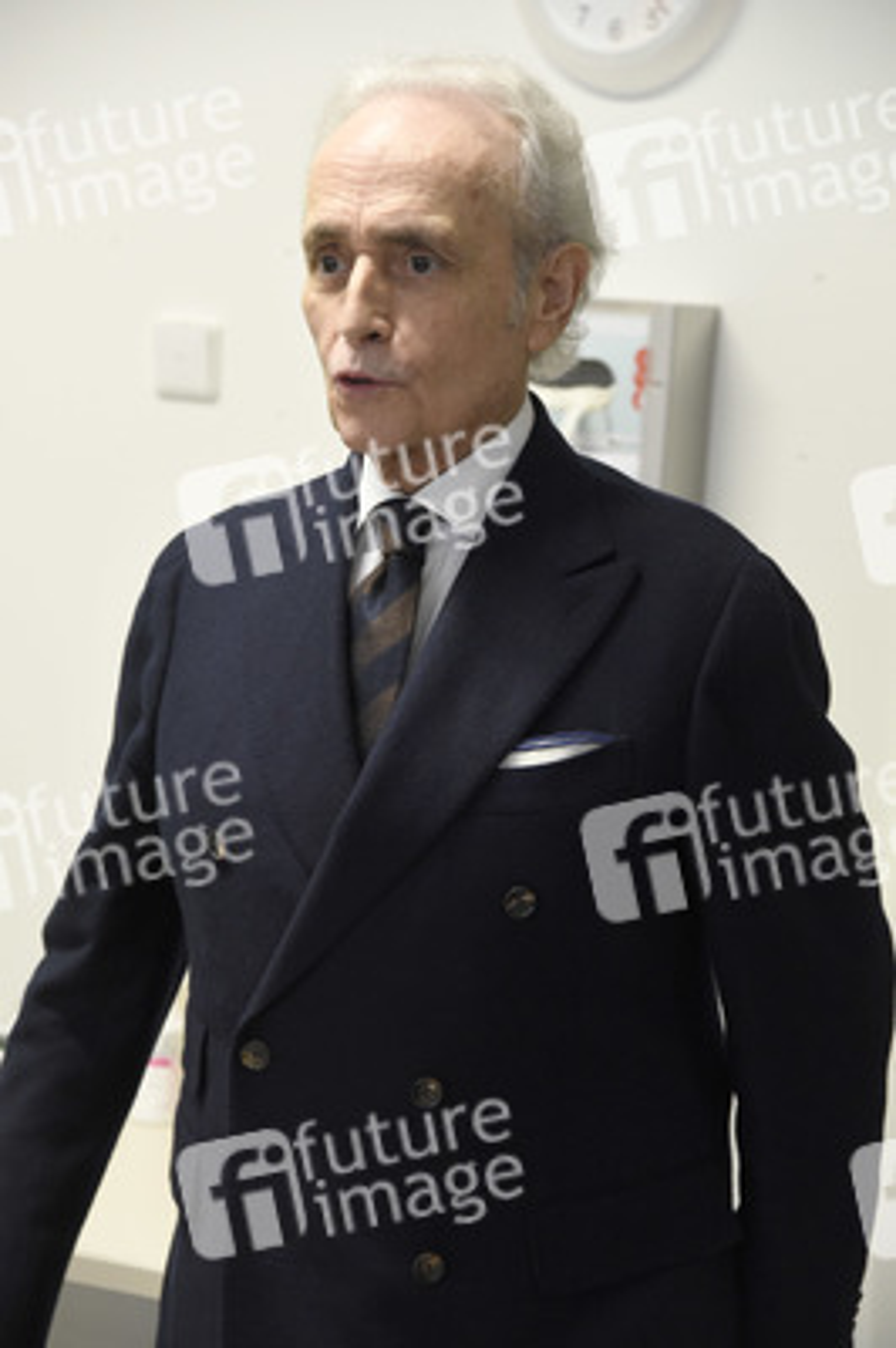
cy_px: 674
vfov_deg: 20.8
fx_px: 3665
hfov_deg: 13.9
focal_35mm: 98
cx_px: 448
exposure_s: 1/160
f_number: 5.6
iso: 4000
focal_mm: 98
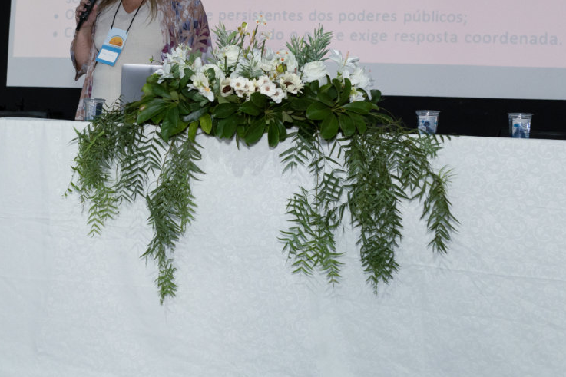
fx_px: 896
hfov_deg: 34.9
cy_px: 134
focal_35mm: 57
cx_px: 213
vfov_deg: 23.7
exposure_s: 1/100
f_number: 4
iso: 3200
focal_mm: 35
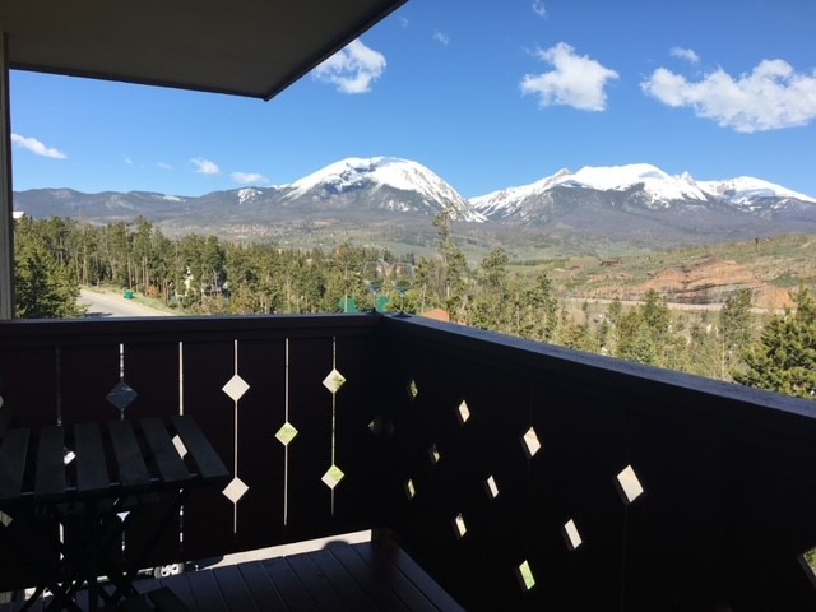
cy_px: 306
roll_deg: -1.1
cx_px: 408
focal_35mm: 29
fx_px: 684
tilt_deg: -4.6
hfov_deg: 61.7
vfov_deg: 48.2
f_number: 2.2
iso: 25
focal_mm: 4.15
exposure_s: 1/1202
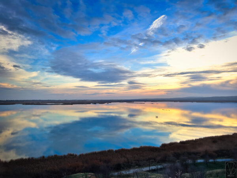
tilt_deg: +3.2
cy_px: 89
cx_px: 118
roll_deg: +0.6
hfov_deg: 67.3
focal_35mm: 26
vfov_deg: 53.1
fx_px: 178
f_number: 1.5
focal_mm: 5.7
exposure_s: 1/1575
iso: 50
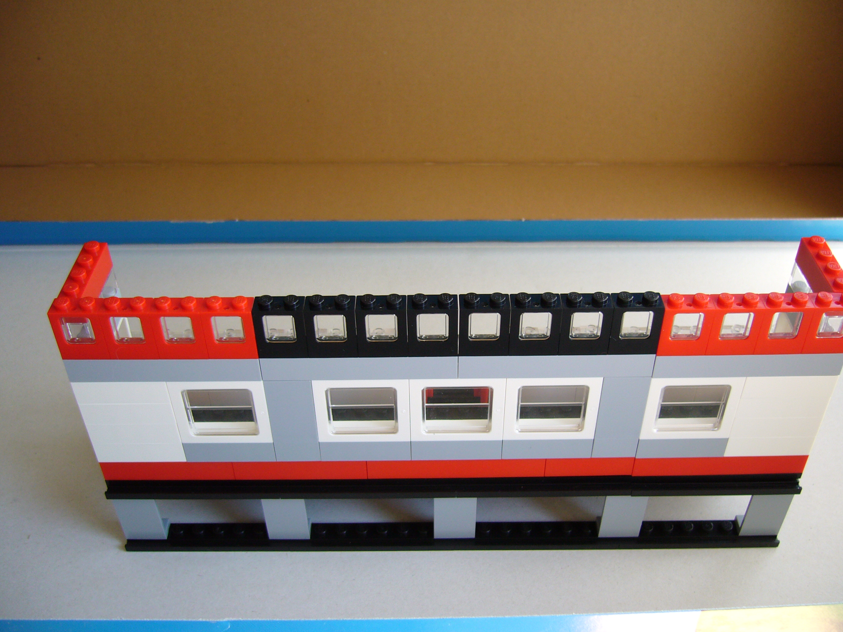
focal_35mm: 36
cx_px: 433
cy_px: 316
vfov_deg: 39.7
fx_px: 877
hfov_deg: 51.4
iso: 100
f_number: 2.8
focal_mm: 5.8
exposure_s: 1/30
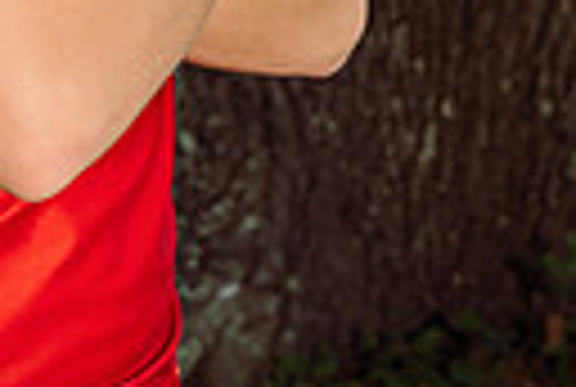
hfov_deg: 9.2
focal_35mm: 221
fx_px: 3544
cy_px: -486
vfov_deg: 6.0
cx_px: 14
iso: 200
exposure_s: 1/250
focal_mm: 63
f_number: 7.1
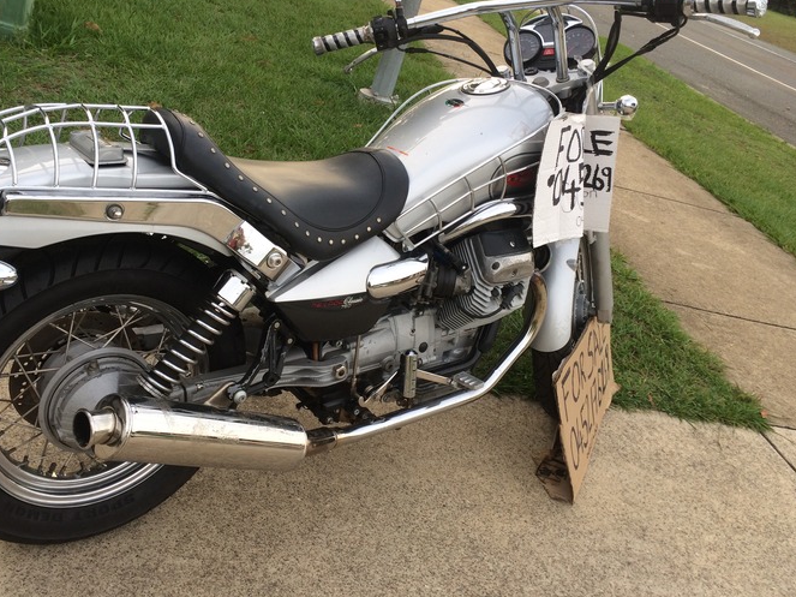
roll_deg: -17.2
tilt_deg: -24.8
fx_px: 805
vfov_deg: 40.6
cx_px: 329
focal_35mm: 35
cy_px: 267
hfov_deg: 52.4
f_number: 2.2
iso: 32
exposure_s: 1/124
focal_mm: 4.15
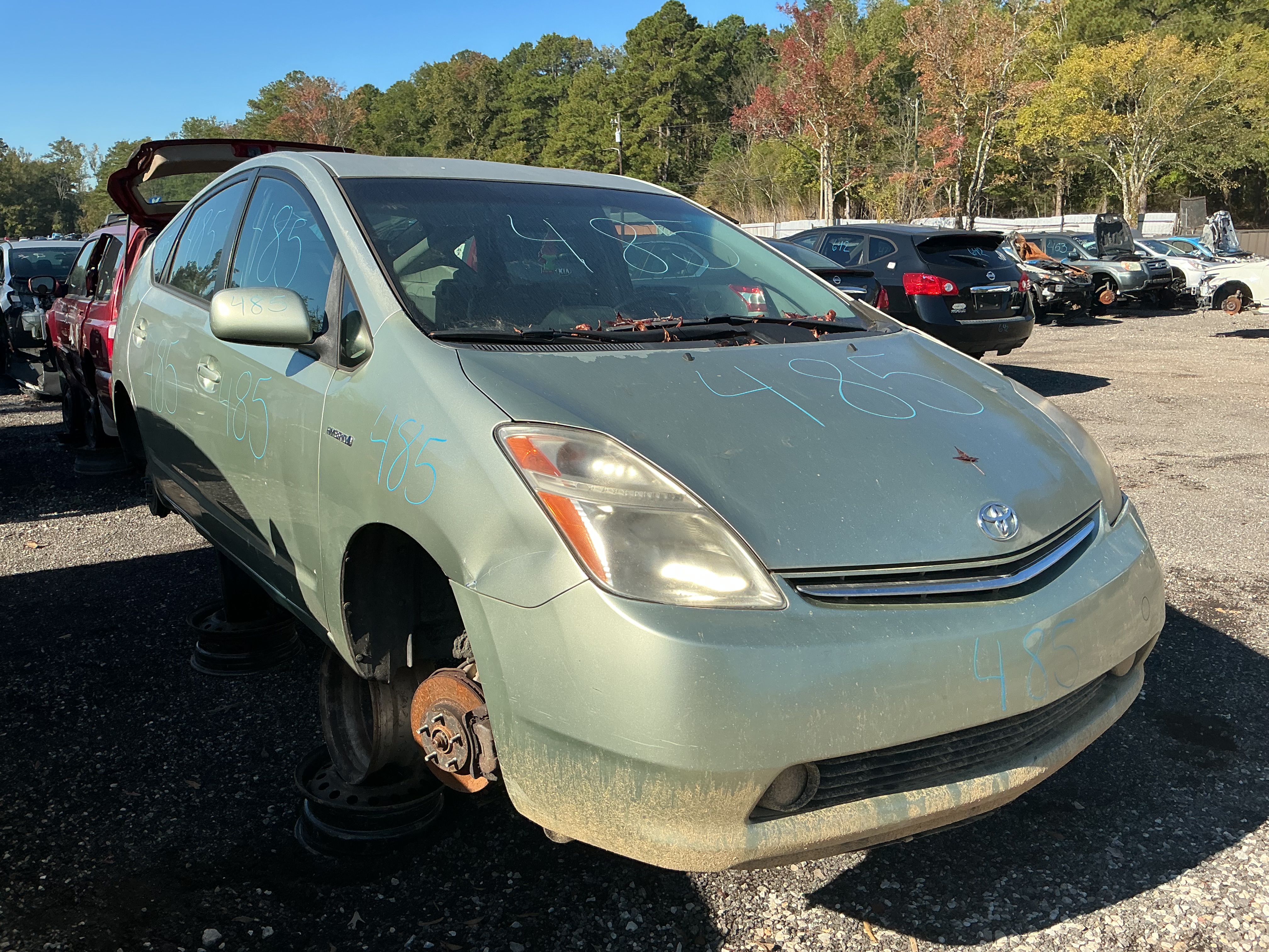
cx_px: 634
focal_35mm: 29
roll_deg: -0.6
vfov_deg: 48.2
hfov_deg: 61.7
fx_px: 1063
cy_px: 476
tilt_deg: -9.4
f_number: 1.8
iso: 25
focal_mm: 3
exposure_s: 1/1311
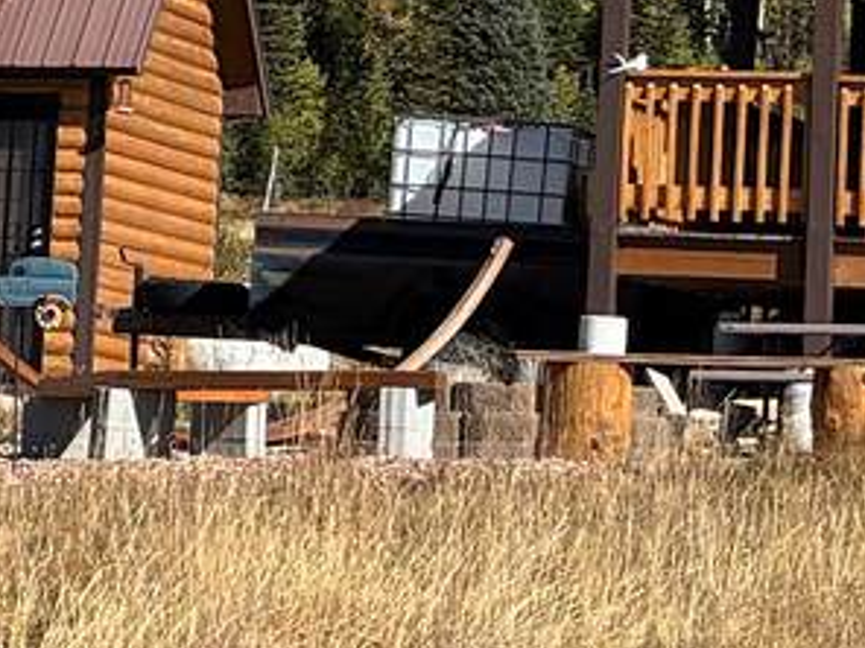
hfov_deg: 5.9
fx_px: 8321
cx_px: 1438
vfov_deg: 4.4
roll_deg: -1.8
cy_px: -269
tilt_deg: +7.3
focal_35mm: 333
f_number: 2.8
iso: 25
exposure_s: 1/727
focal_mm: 9
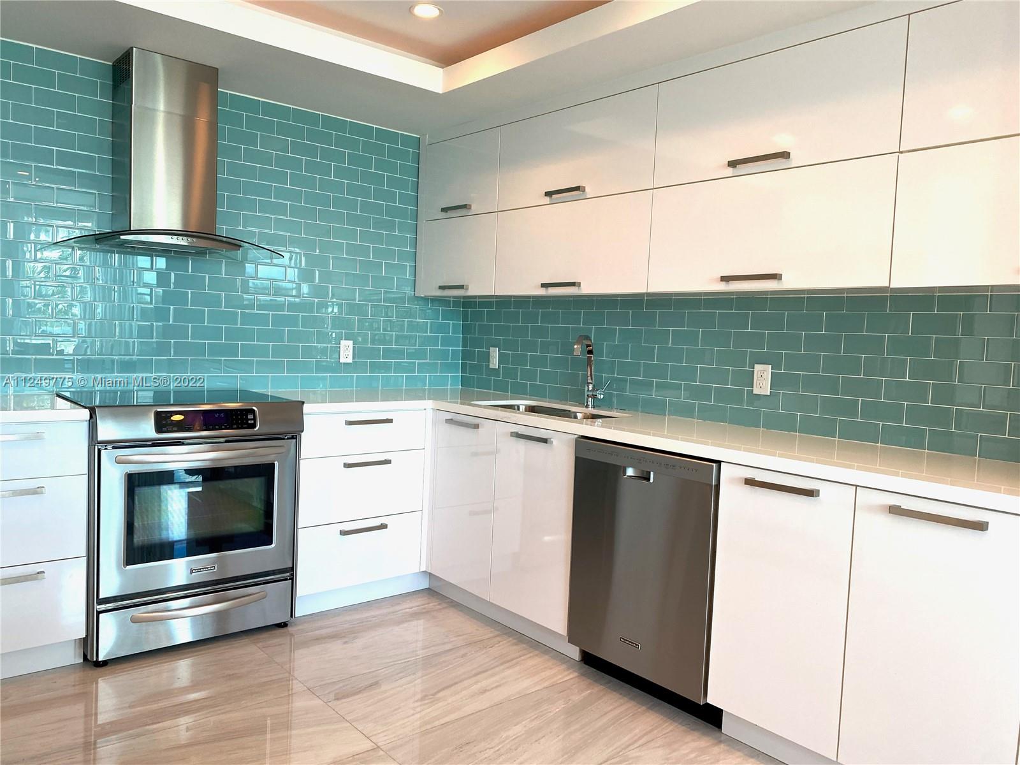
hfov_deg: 67.3
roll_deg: -3.3
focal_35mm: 26
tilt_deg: -4.3
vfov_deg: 53.1
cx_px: 510
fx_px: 766
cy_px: 382
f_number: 1.8
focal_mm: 4.25
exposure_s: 1/120
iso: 80
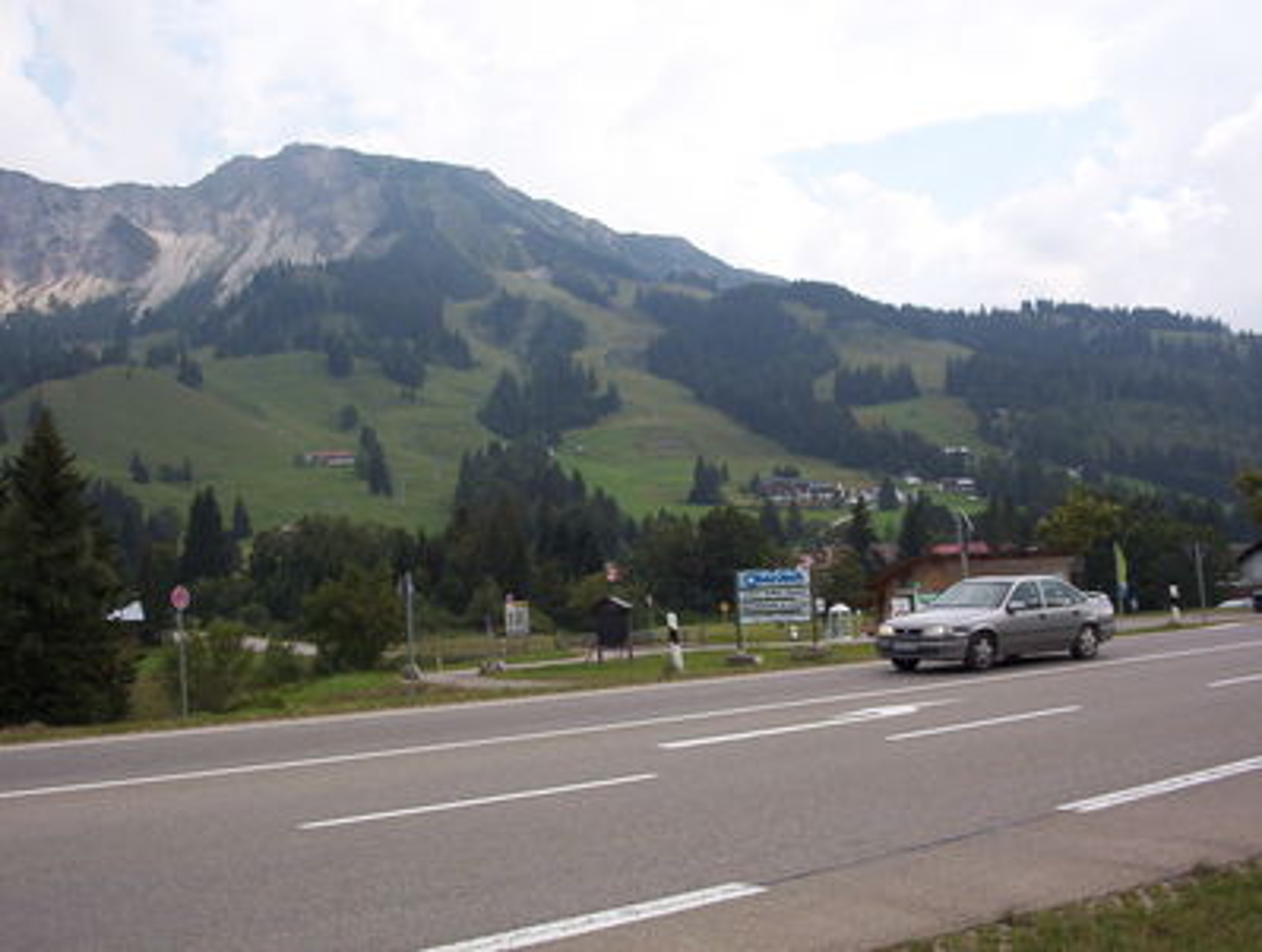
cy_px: 476
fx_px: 1425
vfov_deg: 36.9
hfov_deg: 47.8
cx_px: 631
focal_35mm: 39
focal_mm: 6
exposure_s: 1/386
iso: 100
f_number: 4.5
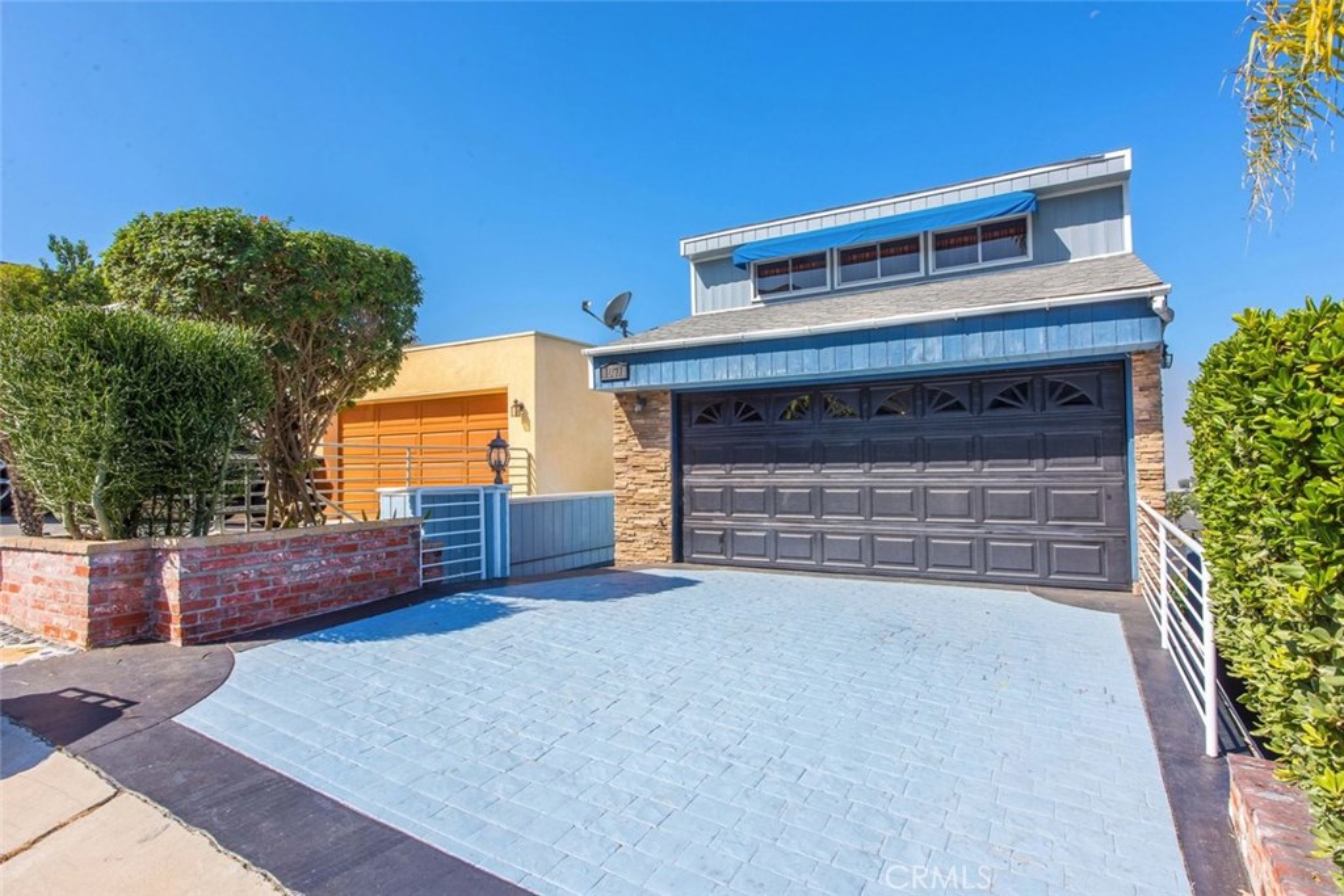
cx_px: 672
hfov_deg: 86.9
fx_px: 709
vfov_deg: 64.6
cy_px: 448
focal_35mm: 19
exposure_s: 1/125
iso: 160
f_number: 14
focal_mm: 19
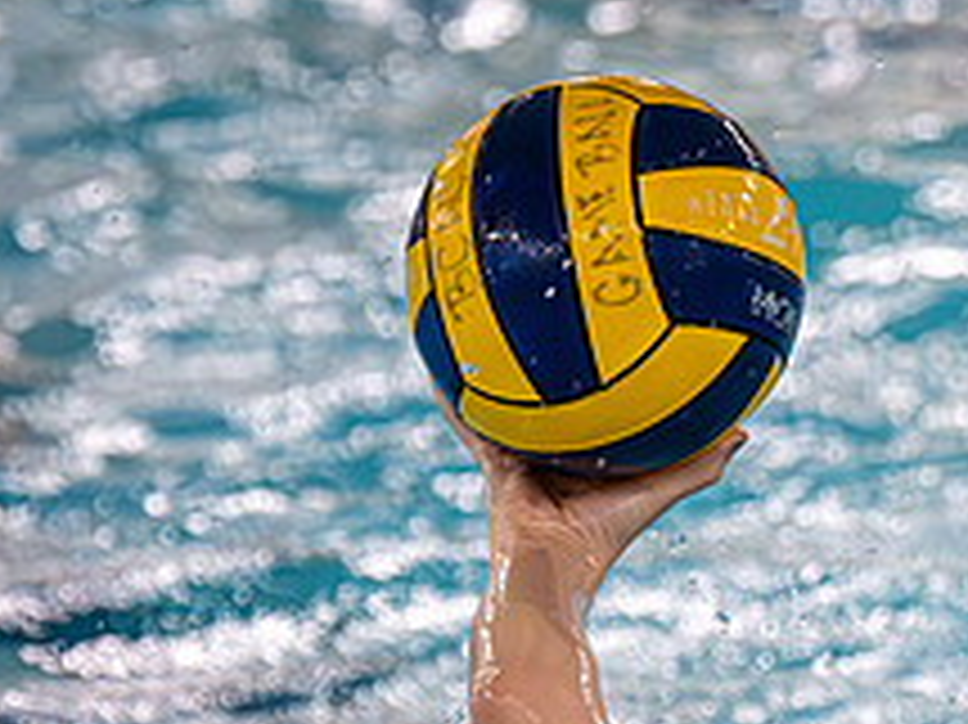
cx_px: 1222
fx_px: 15735
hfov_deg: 3.5
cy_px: 659
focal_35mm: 563
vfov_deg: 2.6
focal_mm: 165
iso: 10000
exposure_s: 1/1000
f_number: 4
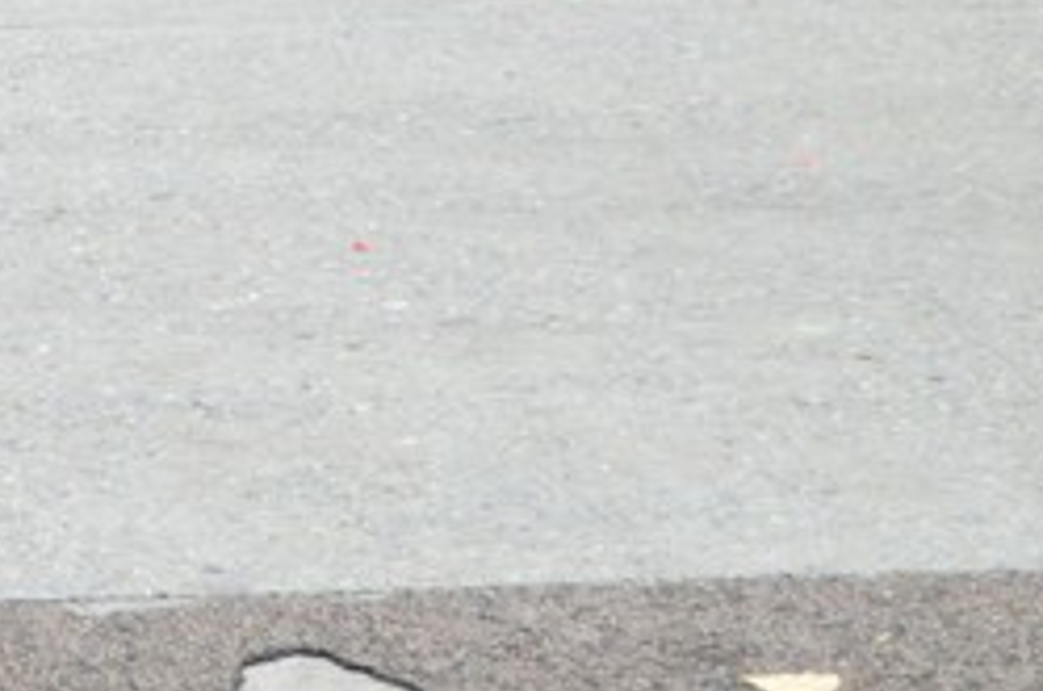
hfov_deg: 8.2
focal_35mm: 247
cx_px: -469
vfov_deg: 5.5
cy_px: -484
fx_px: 7142
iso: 800
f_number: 5
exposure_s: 1/2000
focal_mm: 40
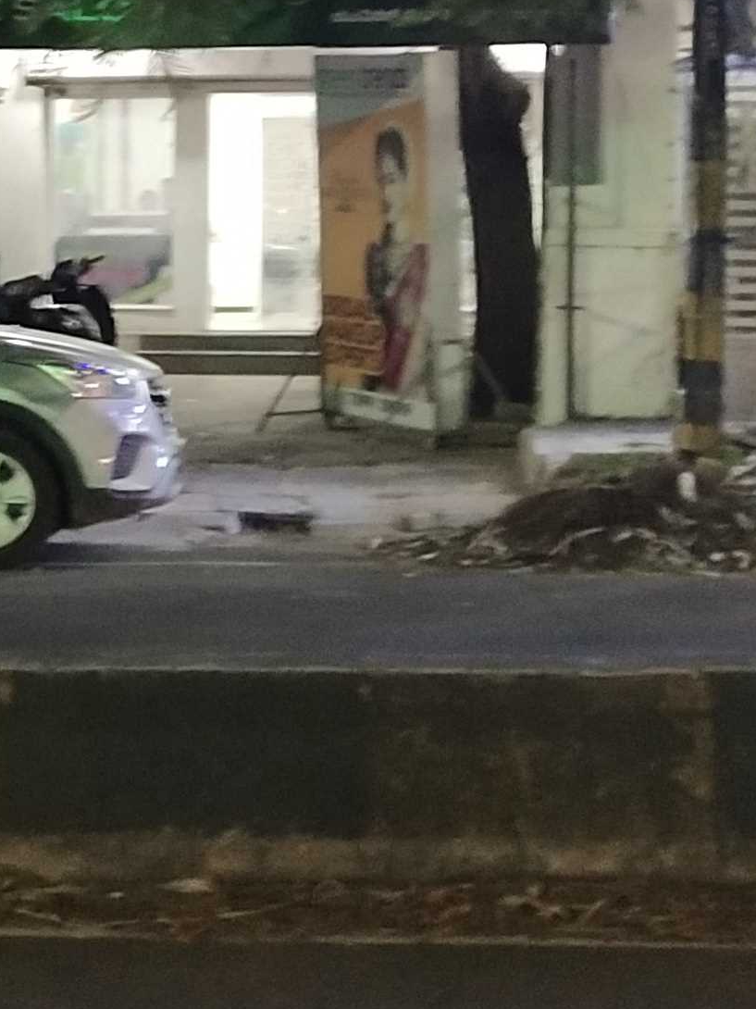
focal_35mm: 111
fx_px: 3234
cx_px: 76
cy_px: 272
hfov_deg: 13.2
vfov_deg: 17.6
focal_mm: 3.95
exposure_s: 1/16.7
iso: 895
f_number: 1.8
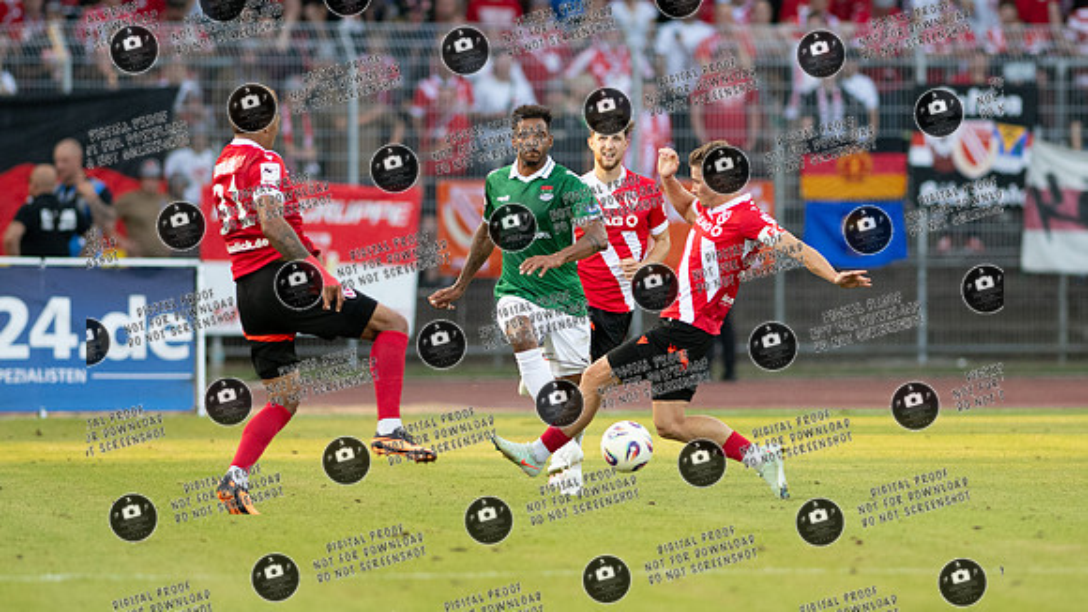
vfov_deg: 2.0
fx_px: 17224
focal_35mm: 597
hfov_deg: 3.6
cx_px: 617
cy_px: 240
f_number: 3.2
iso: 1400
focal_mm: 300
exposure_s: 1/1600
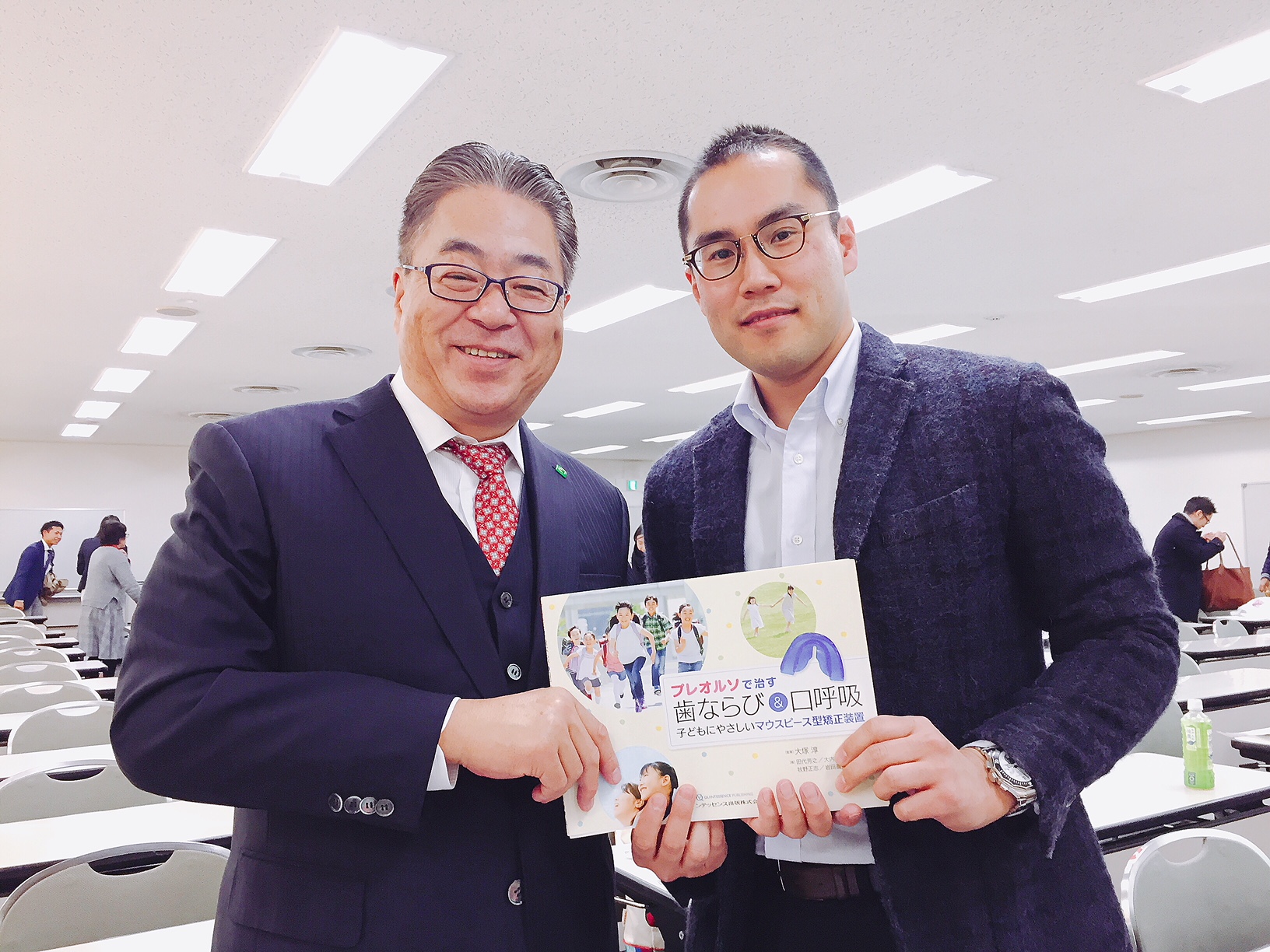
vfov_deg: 48.2
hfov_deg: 61.7
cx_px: 635
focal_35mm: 29
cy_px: 476
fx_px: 1064
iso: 64
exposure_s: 1/30
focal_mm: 4.15
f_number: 2.2
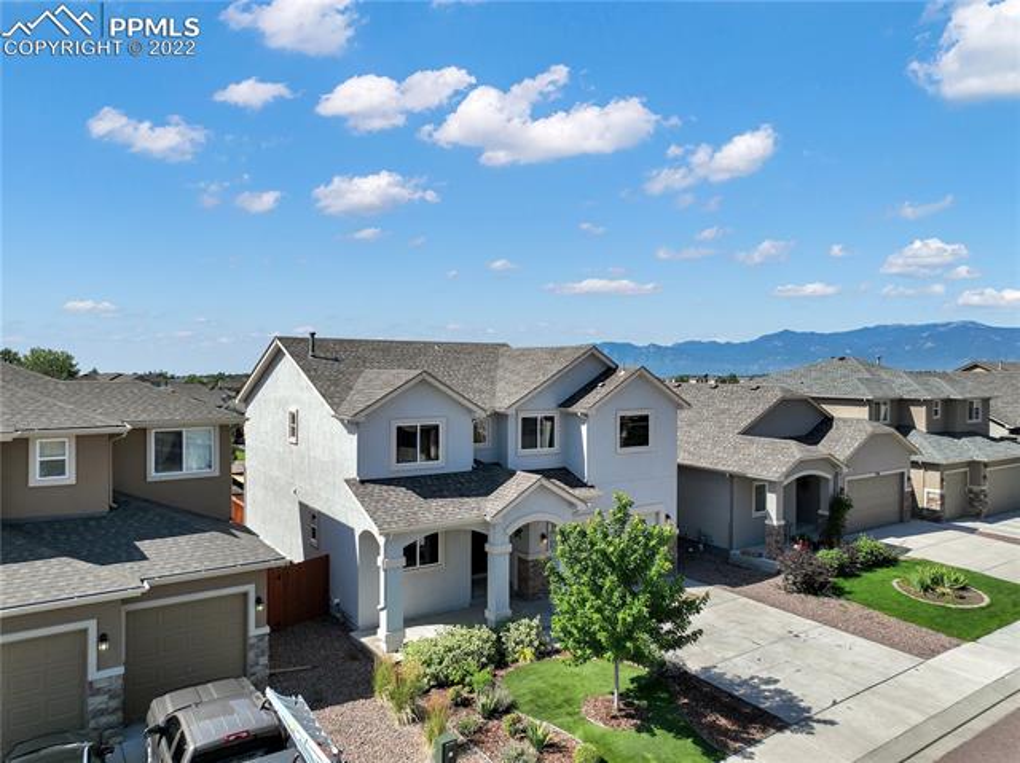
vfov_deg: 56.8
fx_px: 707
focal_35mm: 24
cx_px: 510
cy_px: 382
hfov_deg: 71.6
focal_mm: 12.29
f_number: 2.8
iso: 110
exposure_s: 1/2000
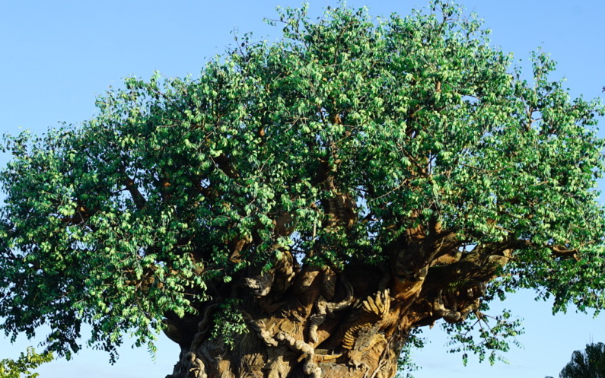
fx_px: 1270
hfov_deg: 26.8
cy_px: 201
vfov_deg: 16.9
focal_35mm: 77
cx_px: 277
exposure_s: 1/125
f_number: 8
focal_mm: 50
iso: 100
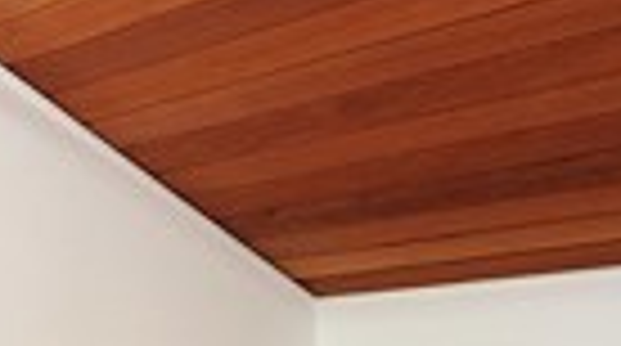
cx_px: -14
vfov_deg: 15.9
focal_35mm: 73
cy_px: 402
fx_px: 1200
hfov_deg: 27.2
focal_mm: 10
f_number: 8
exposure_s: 1/15
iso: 320
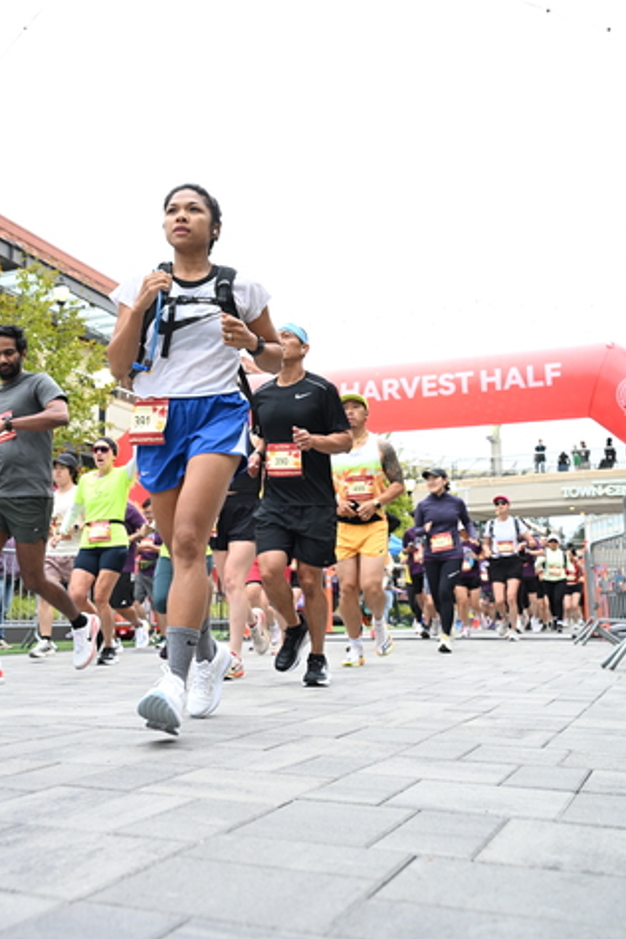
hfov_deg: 36.9
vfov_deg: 53.1
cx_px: 288
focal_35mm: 36
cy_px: 430
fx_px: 939
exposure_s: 1/640
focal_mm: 31
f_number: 4
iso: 2000
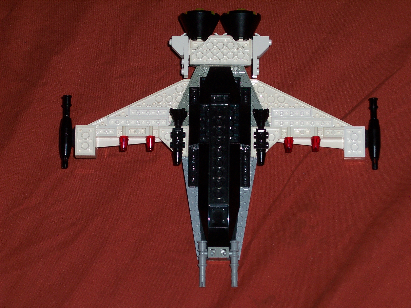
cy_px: 154
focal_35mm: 117
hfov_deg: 16.8
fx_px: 1389
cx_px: 206
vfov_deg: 12.7
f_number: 6.7
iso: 100
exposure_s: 1/1000
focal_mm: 24
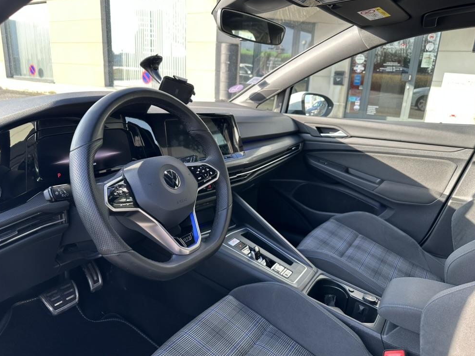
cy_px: 183
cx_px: 234
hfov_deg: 69.4
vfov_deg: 54.9
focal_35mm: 25
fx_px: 343
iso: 64
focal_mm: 6.86
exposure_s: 1/193
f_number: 1.78
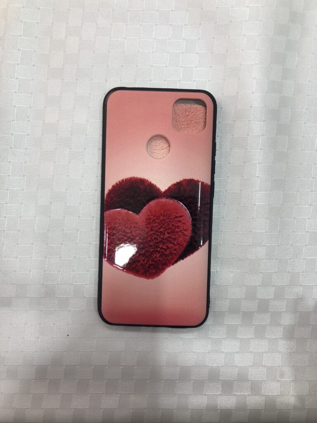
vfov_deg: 63.4
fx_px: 342
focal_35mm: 28
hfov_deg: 49.7
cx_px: 158
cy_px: 212
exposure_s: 1/100
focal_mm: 4
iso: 25
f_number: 1.8
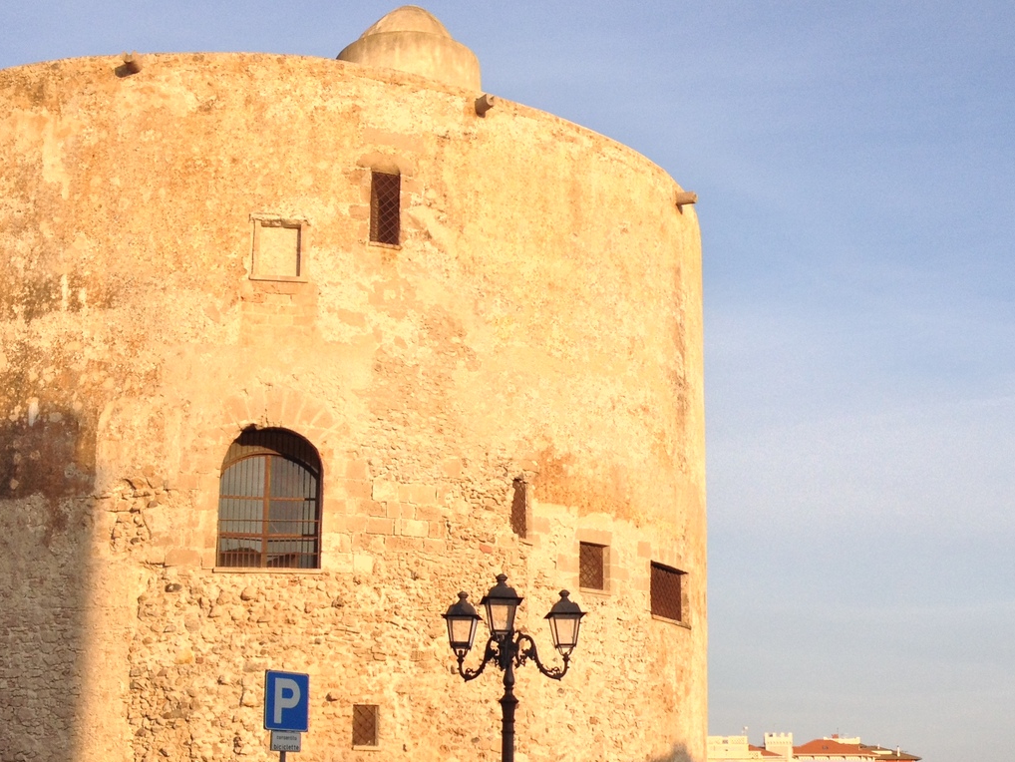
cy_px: 519
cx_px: 551
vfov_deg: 26.4
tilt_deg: +9.2
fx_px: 1613
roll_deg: -0.3
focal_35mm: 55
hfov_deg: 34.9
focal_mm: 4.28
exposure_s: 1/1022
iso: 50
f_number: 2.4
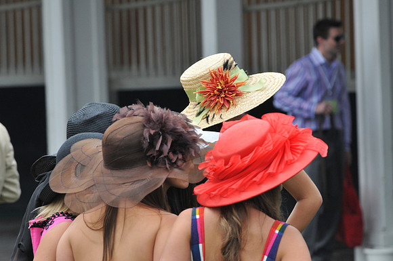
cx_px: 196
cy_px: 130
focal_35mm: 450
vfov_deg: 3.0
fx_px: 4906
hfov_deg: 4.6
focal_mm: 300
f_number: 9
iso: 800
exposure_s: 1/800
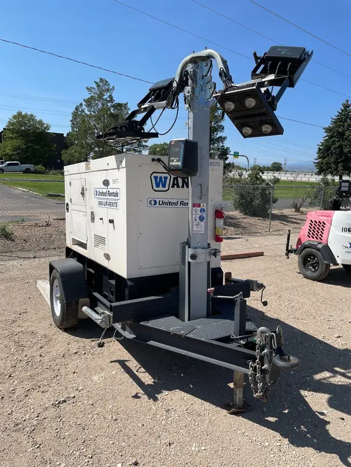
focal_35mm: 26
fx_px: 351
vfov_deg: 67.3
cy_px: 234
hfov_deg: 53.1
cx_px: 176
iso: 32
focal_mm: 4.2
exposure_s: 1/3509
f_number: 1.6
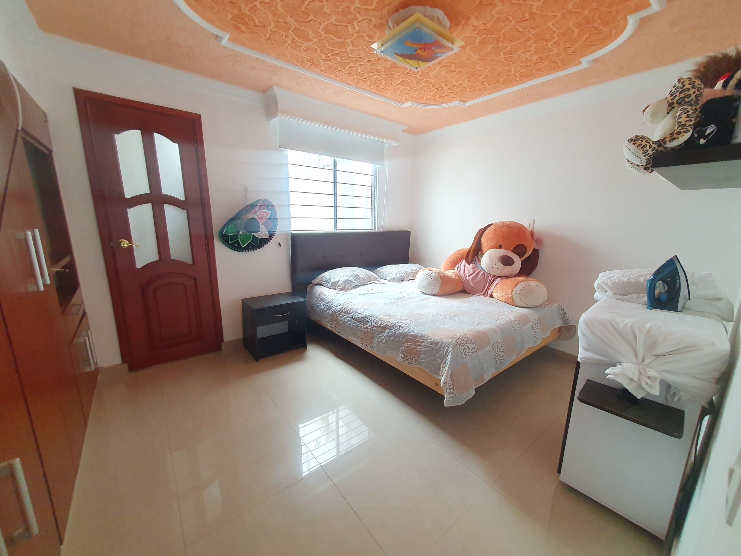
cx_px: 370
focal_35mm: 13
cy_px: 278
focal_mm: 1.8
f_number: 2.2
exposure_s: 1/60
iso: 320
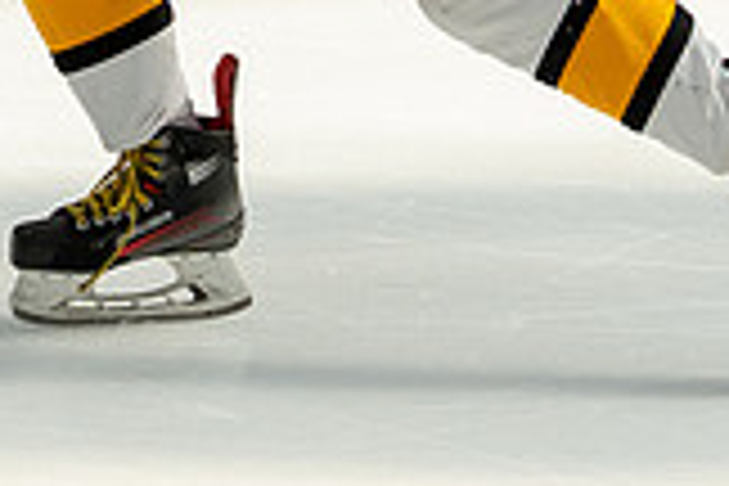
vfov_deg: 2.7
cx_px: -188
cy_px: -188
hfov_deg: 4.1
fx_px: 10246
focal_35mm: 506
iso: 800
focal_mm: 73
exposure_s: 1/1600
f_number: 3.5
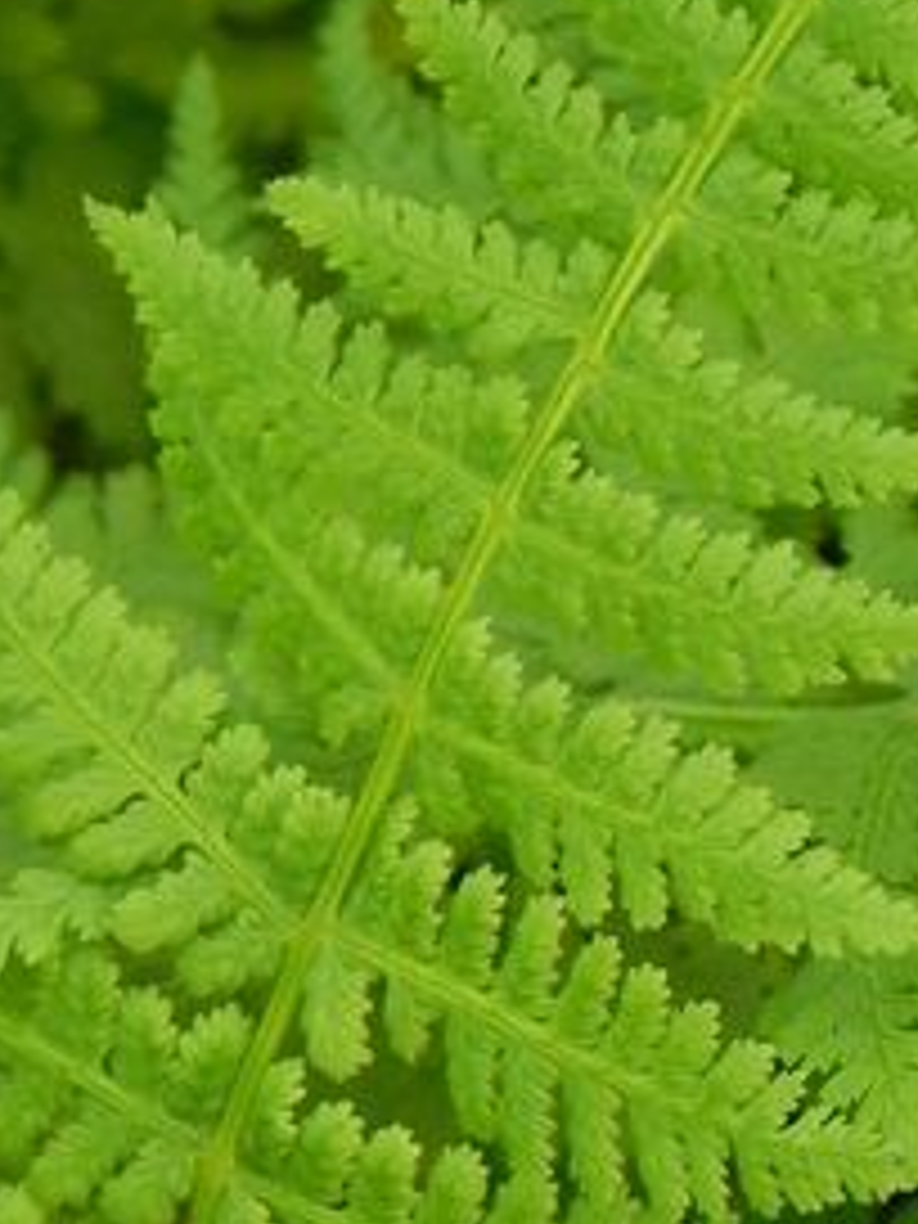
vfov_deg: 2.7
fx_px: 25671
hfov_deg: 2.0
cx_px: 252
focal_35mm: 726
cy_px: 1012
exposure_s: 1/30
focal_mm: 44
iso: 160
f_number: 5
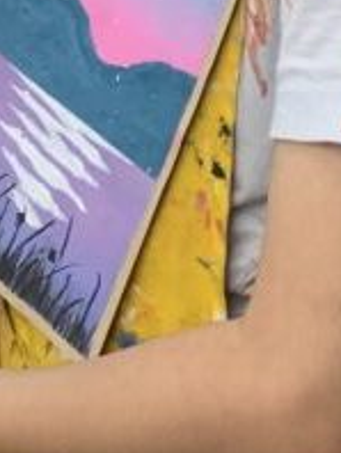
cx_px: -169
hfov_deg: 10.9
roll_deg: +1.8
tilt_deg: -4.0
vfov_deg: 12.8
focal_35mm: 131
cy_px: -503
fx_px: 1717
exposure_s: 1/121
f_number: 1.8
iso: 80
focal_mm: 4.25
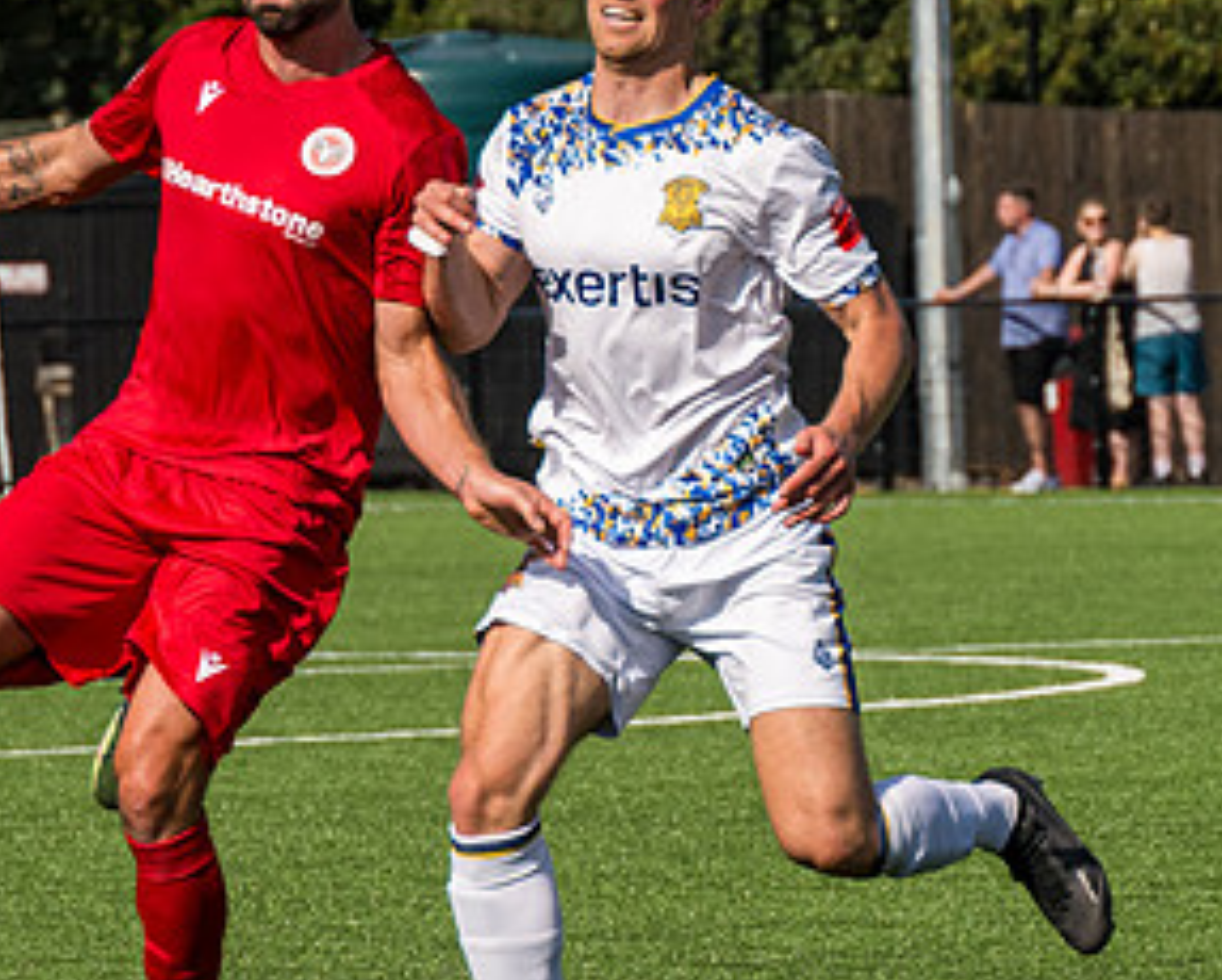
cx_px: 490
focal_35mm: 515
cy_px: 482
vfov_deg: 3.0
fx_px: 18638
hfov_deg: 3.8
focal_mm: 110
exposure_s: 1/2500
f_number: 4.5
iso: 200
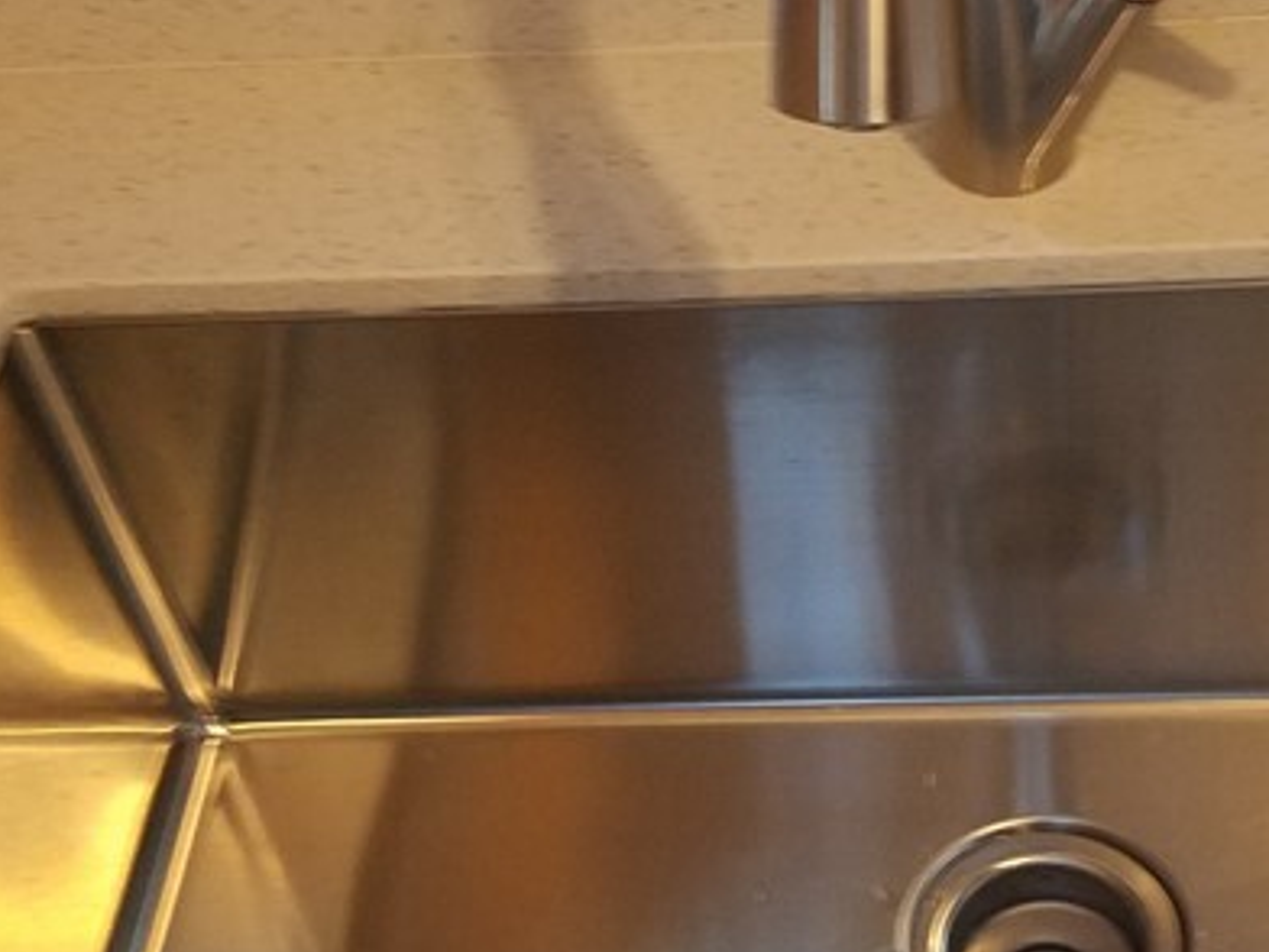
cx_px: 965
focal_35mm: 68
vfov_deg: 21.6
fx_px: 2493
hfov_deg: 28.1
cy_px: 411
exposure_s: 1/24
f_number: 1.7
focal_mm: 4.2
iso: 200
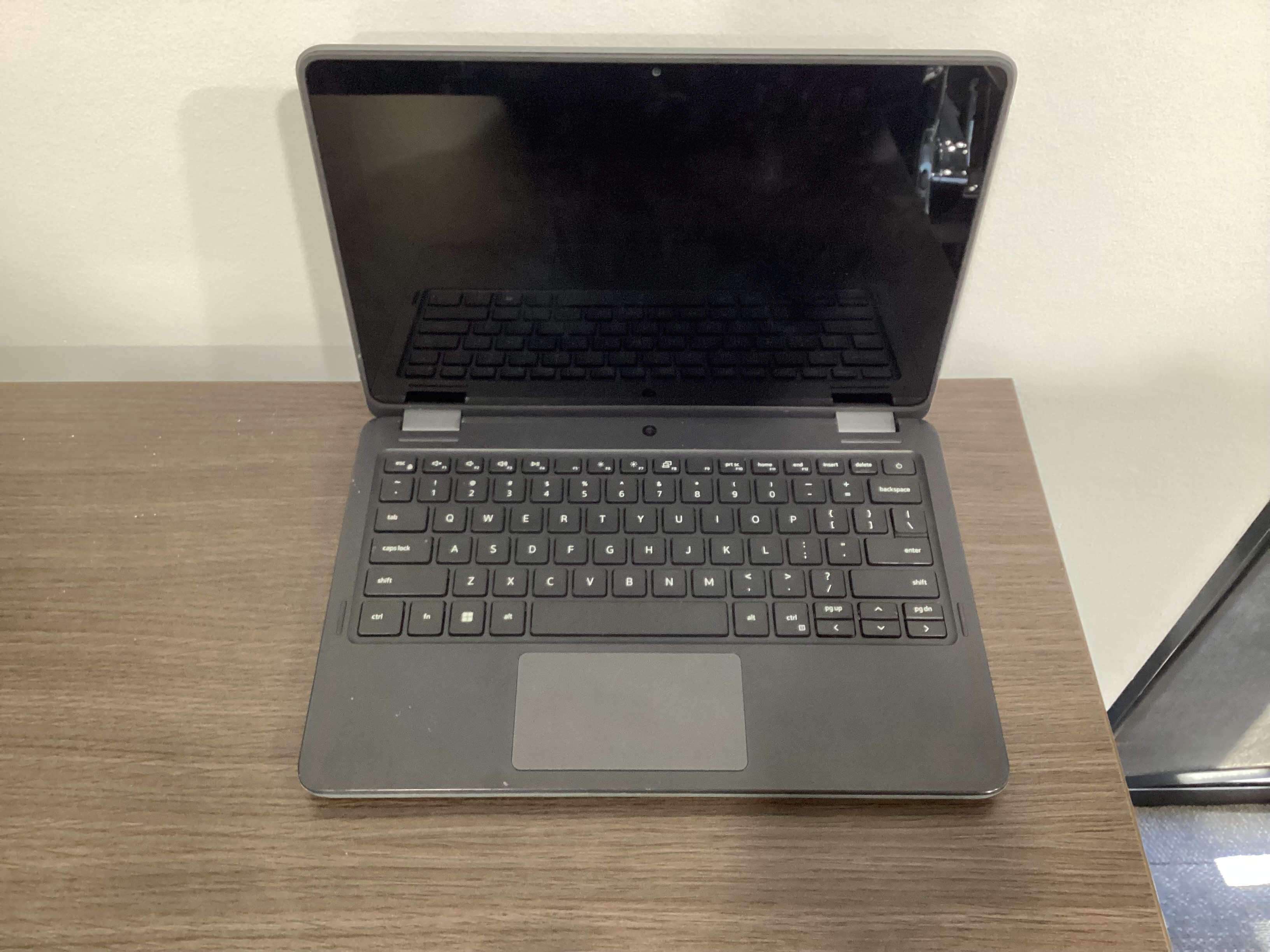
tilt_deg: -53.6
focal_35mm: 31
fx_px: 1137
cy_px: 476
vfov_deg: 45.4
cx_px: 635
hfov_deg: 58.4
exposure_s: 1/25
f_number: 2.4
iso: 400
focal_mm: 3.3
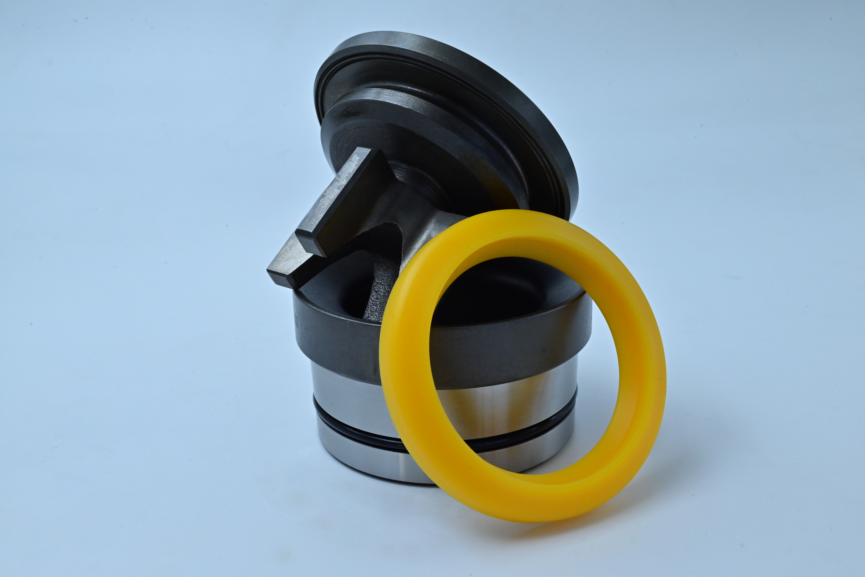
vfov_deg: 30.5
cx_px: 432
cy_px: 288
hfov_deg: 44.5
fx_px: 1058
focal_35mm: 44
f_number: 22
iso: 2000
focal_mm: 44
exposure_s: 1/50
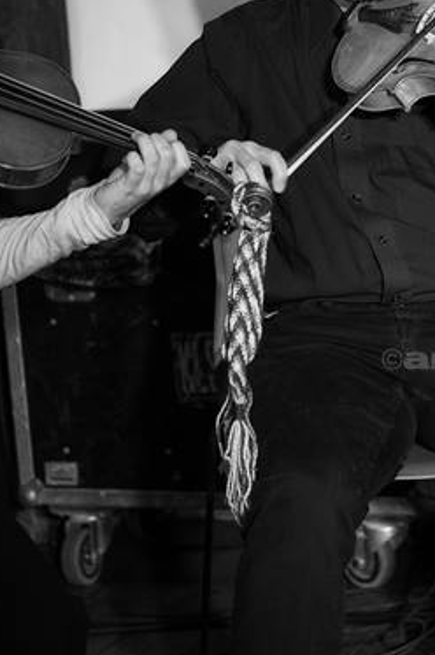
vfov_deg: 15.2
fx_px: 2451
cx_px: 394
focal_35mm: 135
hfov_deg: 10.1
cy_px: 232
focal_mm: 70
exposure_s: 1/125
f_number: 2.8
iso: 800
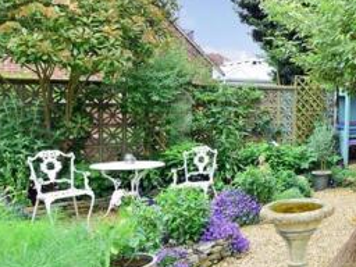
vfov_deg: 38.6
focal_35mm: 37
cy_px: 120
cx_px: 421
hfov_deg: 38.2
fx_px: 381
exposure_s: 1/60
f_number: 13
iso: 250
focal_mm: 10
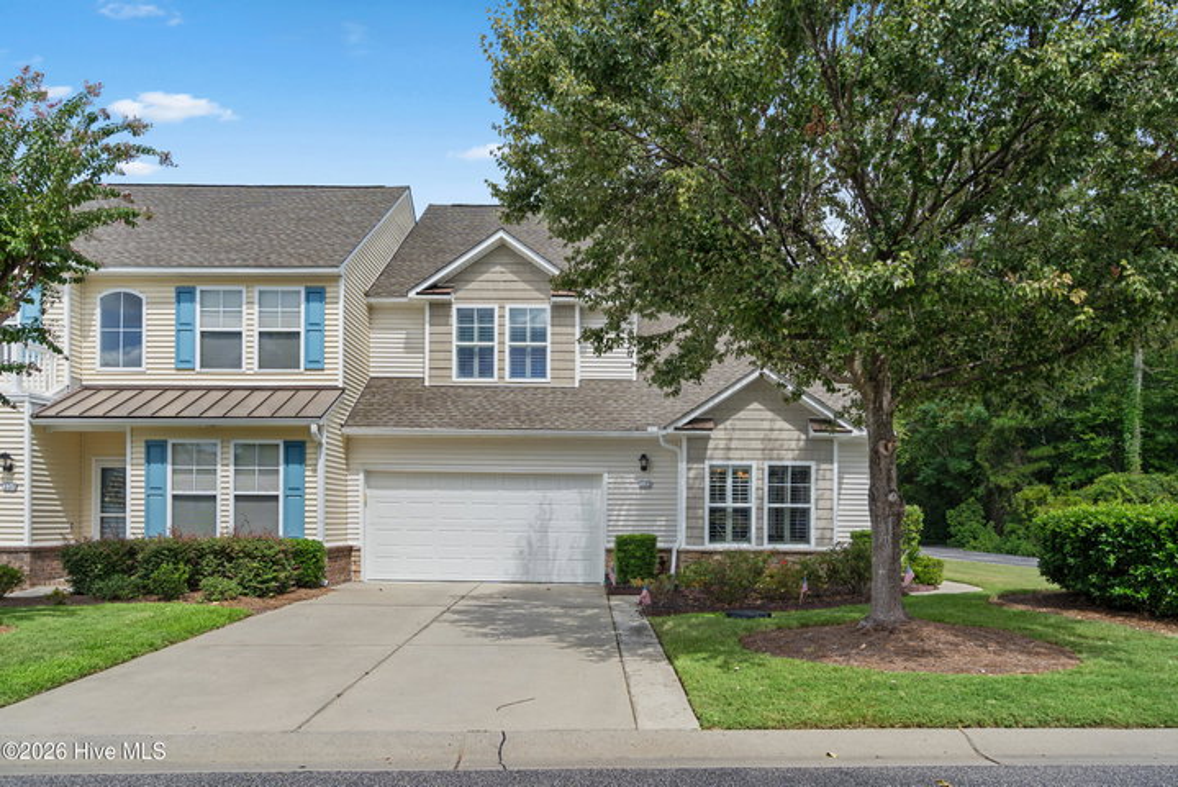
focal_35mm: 23
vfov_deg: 55.2
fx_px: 753
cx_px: 589
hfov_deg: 76.1
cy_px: 394
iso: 160
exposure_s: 1/250
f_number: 8
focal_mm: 23
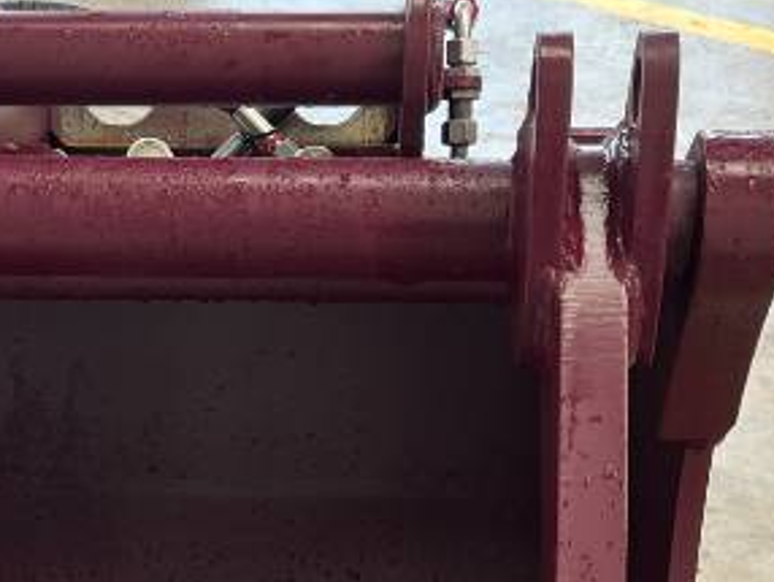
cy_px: 866
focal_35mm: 93
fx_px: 2081
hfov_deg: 20.8
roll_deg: +2.9
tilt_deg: -38.7
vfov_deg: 14.8
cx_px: 143
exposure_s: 1/150
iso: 32
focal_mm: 5.7
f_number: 1.5
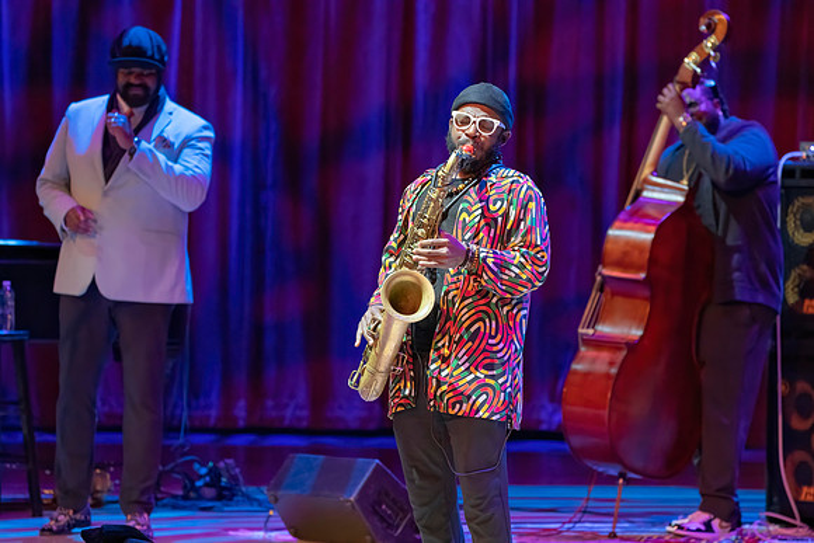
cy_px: 272
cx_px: 407
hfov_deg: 9.1
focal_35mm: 226
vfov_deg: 6.1
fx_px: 5111
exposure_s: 1/320
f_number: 5.6
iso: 6400
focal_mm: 226
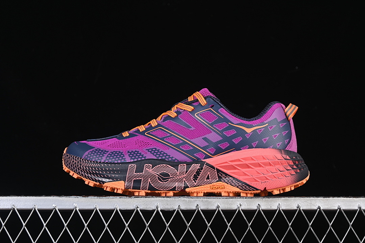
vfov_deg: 18.2
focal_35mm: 75
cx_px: 182
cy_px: 122
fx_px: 760
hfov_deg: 27.0
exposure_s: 1/80
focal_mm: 50
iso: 160
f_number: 7.1
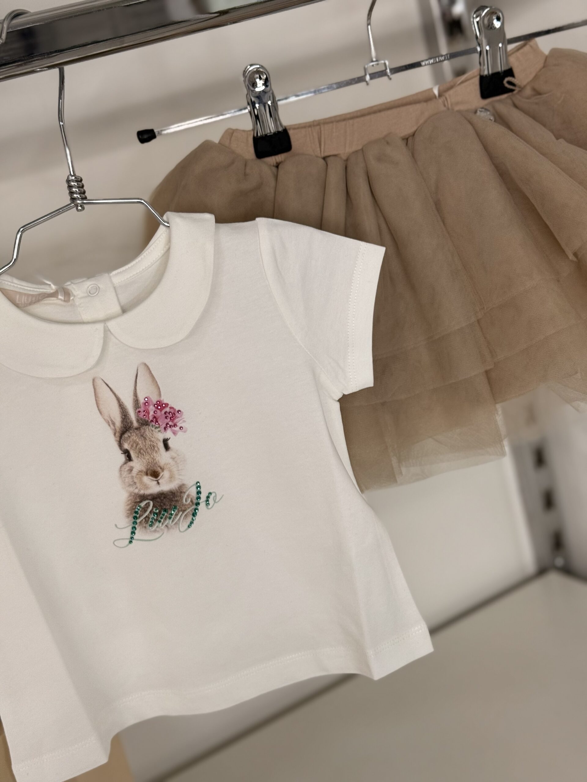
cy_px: 391
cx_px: 294
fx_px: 1085
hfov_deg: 30.3
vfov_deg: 39.7
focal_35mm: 48
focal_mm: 6.76
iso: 64
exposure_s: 1/50
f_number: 1.78
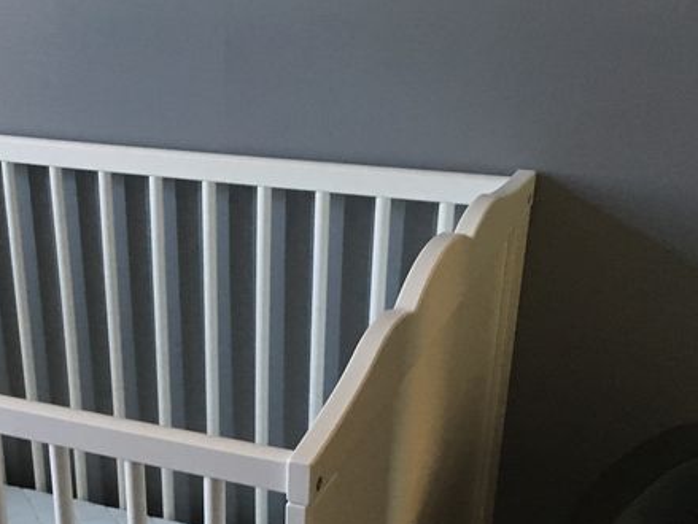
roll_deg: +6.0
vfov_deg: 21.4
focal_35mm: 66
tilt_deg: -33.7
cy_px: 543
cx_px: 43
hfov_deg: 28.0
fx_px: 1332
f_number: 2.2
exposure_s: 1/20
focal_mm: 4.15
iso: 200
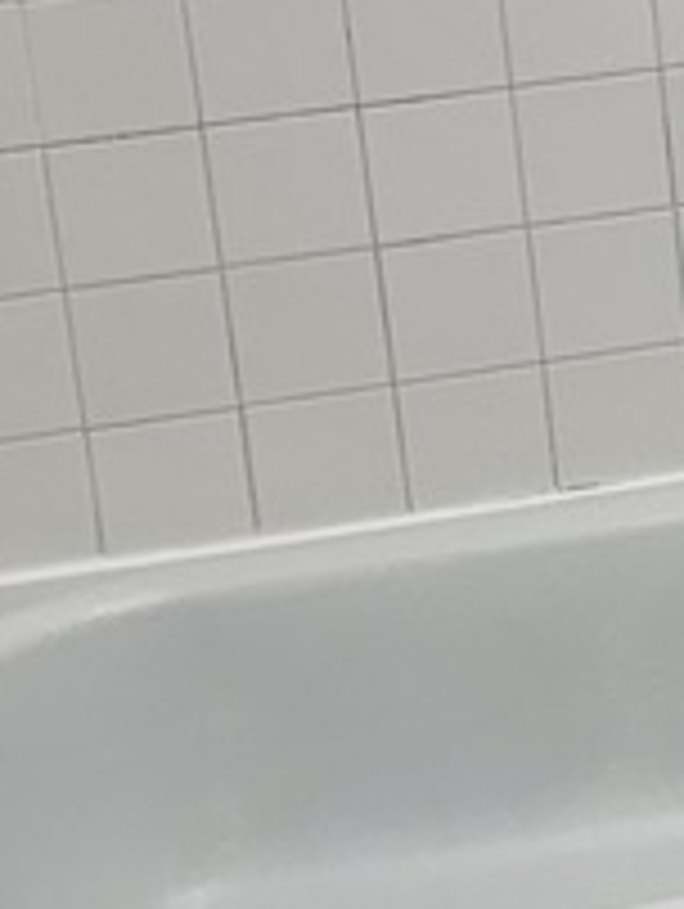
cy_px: 68
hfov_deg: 10.0
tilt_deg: -18.8
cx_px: 1323
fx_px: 3654
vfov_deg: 14.0
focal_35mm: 139
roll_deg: +1.1
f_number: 1.6
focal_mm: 5.96
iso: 40
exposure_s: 1/120
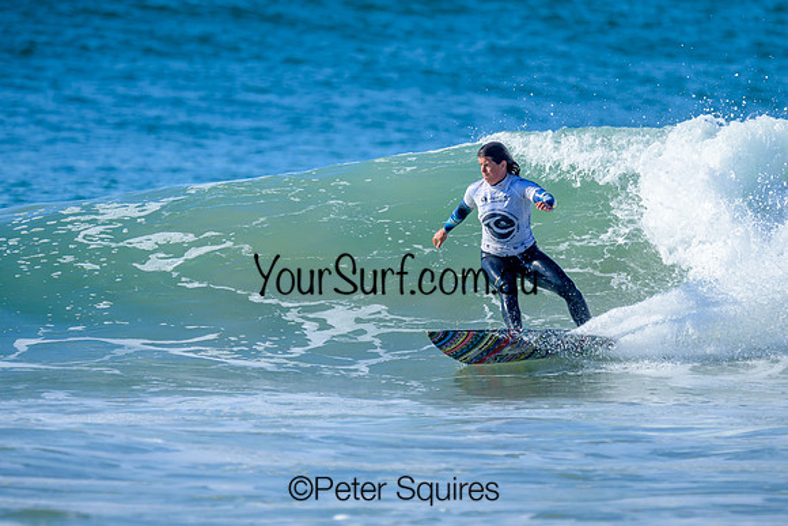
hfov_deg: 1.9
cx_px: 440
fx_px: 24042
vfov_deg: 1.3
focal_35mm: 1098
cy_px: 189
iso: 280
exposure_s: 1/2000
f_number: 6.3
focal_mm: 800
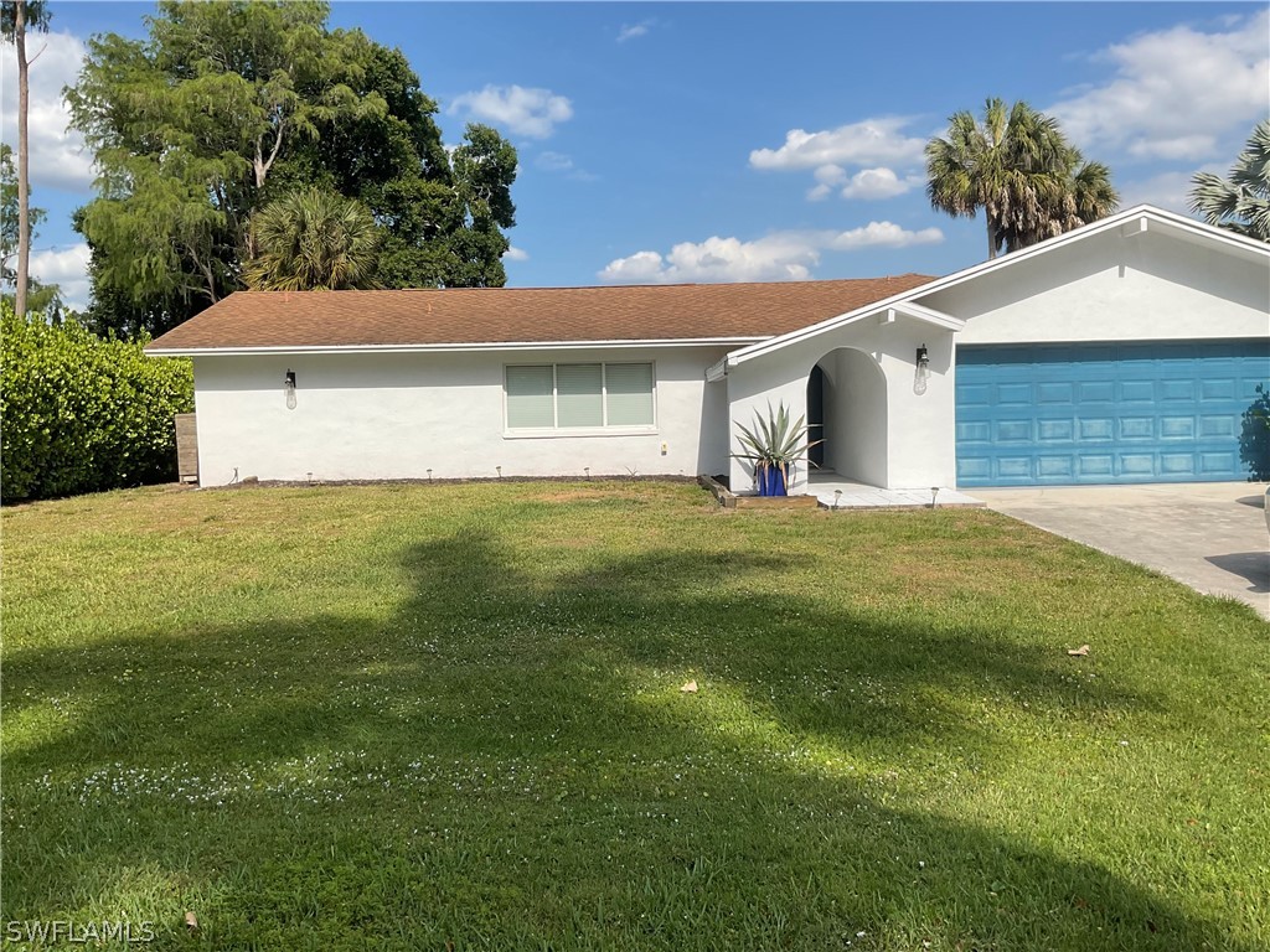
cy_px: 476
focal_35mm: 29
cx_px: 635
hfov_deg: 61.7
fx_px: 1064
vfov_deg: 48.2
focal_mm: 3
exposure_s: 1/2538
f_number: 1.8
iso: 16
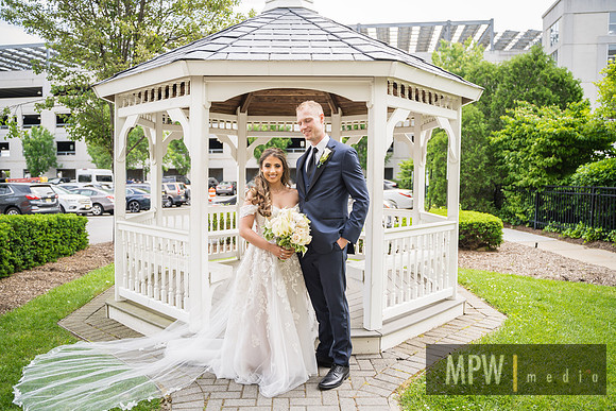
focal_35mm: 28
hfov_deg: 65.5
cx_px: 308
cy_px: 206
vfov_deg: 46.4
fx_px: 479
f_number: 2.8
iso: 100
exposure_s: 1/320
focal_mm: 28
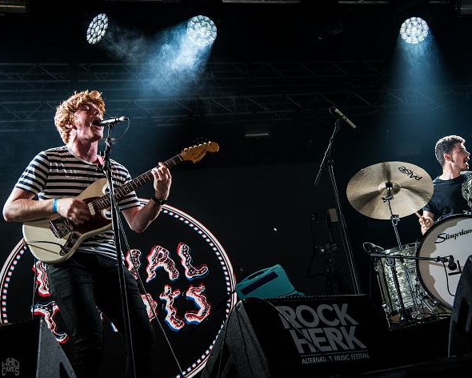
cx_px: 284
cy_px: 190
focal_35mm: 55
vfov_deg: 27.6
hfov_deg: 34.0
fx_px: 768
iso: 400
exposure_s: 1/125
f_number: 5.6
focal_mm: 48
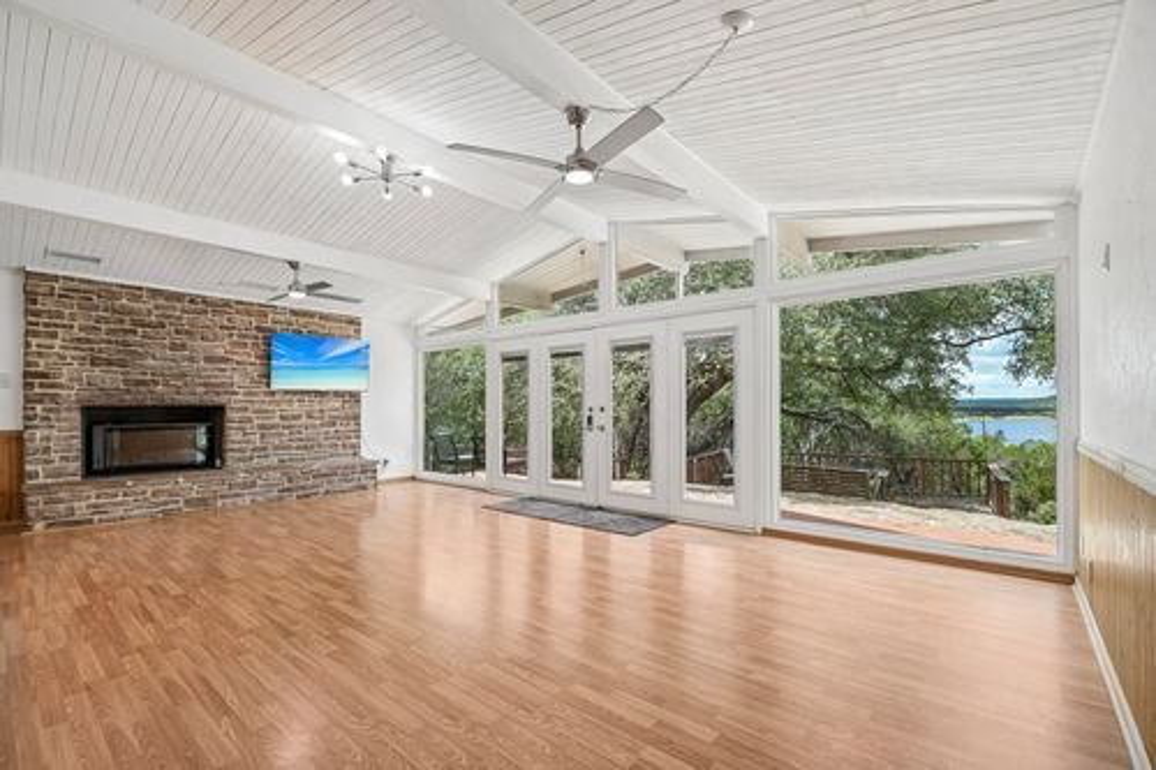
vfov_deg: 77.3
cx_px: 578
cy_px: 385
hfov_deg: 100.4
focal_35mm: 15
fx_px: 481
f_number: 8
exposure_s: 1/40
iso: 400
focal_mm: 10
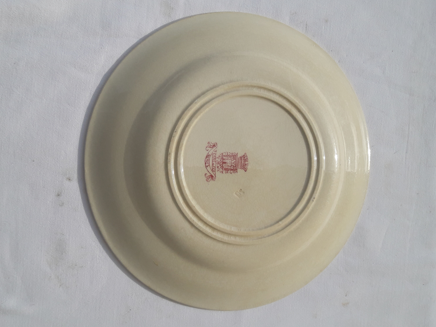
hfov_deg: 61.6
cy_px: 162
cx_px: 211
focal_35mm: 29
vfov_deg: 48.2
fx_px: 365
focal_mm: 3.7
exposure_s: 1/2222
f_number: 1.9
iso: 40
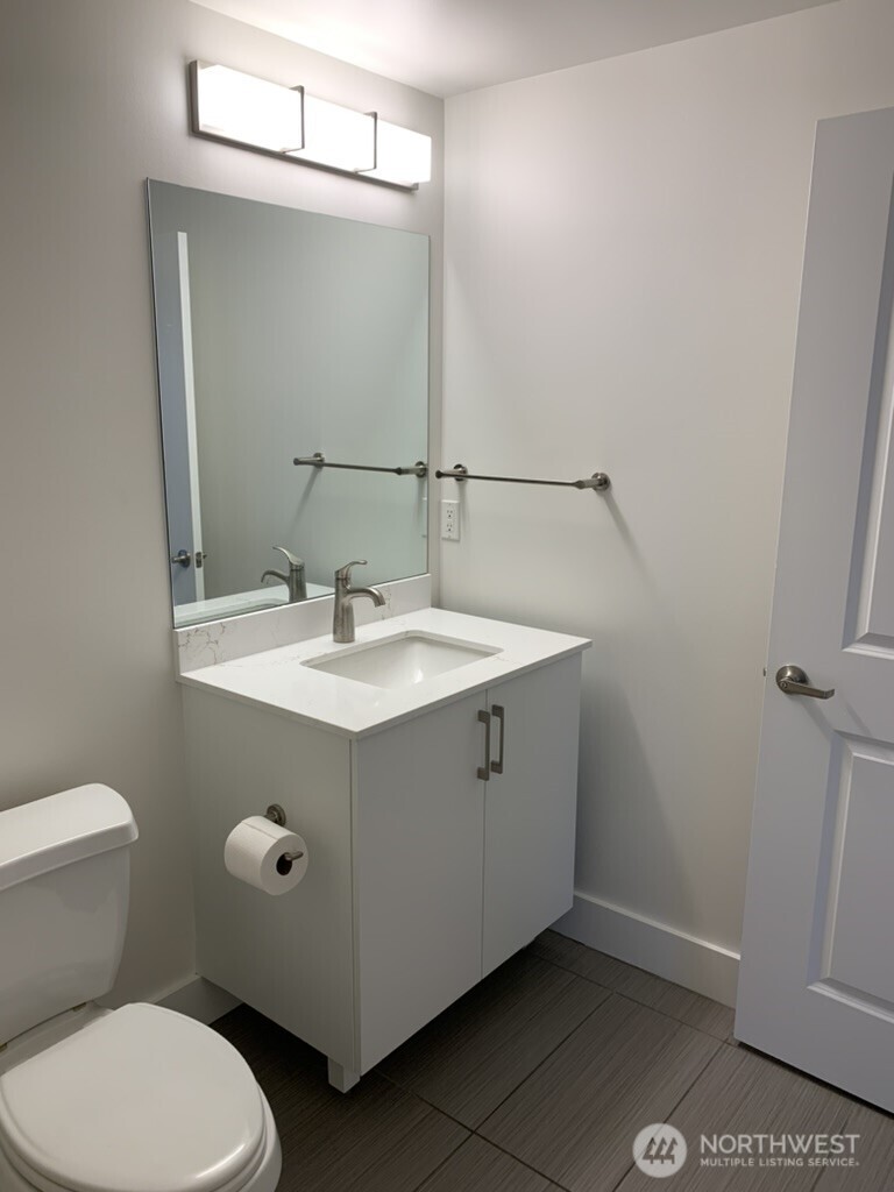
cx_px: 447
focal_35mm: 26
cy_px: 596
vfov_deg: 67.3
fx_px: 895
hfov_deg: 53.1
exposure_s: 1/60
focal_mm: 4.25
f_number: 1.8
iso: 64
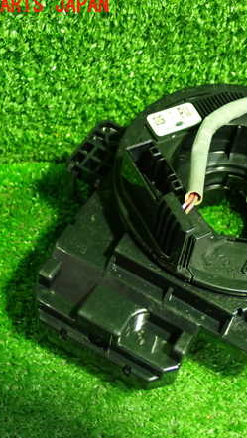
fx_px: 756
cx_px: 226
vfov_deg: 32.3
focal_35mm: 65
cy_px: 216
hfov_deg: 18.2
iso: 800
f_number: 2.9
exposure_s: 1/25
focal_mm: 7.84
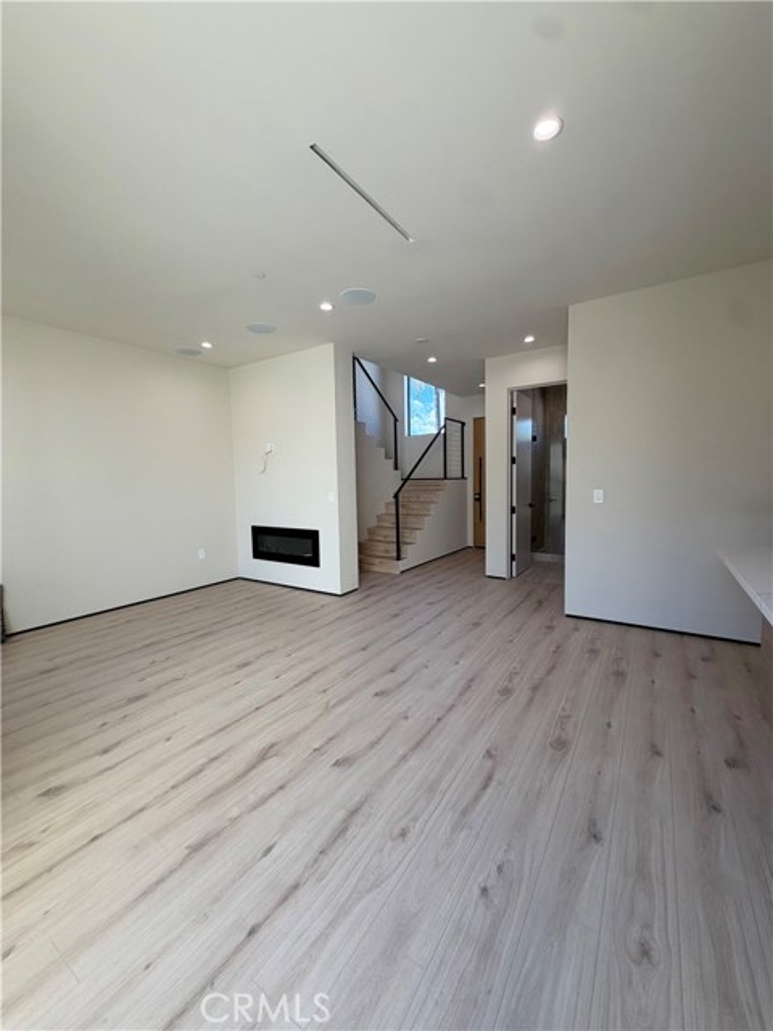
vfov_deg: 102.1
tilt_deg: -4.9
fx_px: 417
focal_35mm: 14
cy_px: 516
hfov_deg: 85.7
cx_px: 386
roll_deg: +0.3
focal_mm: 2.22
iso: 64
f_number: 2.2
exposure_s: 1/170
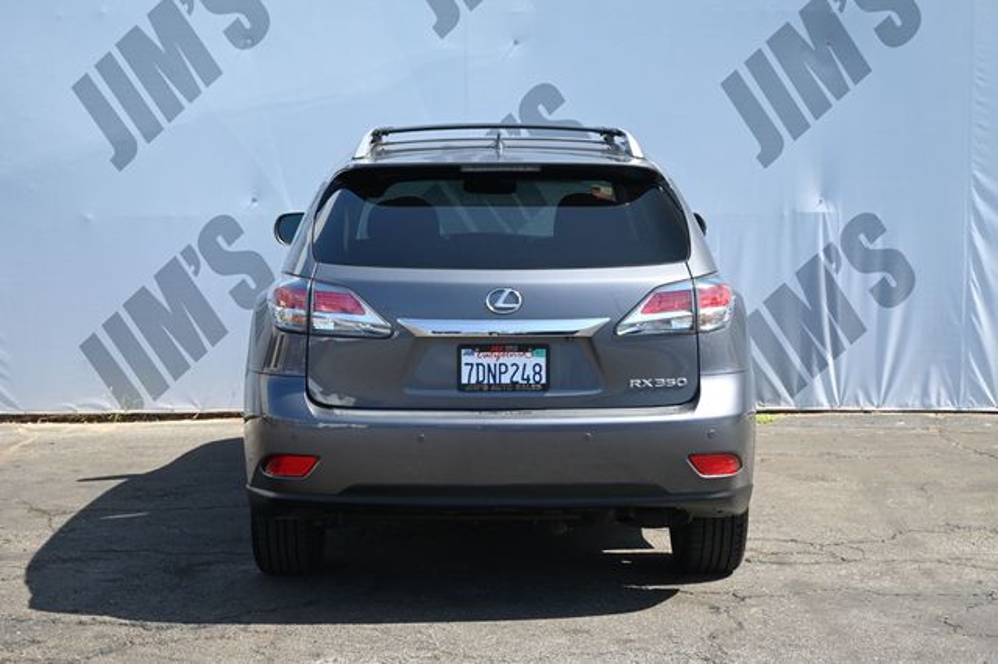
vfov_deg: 21.1
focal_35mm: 64
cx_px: 499
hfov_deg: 31.2
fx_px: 1787
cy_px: 332
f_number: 6
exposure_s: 1/250
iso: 280
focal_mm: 43
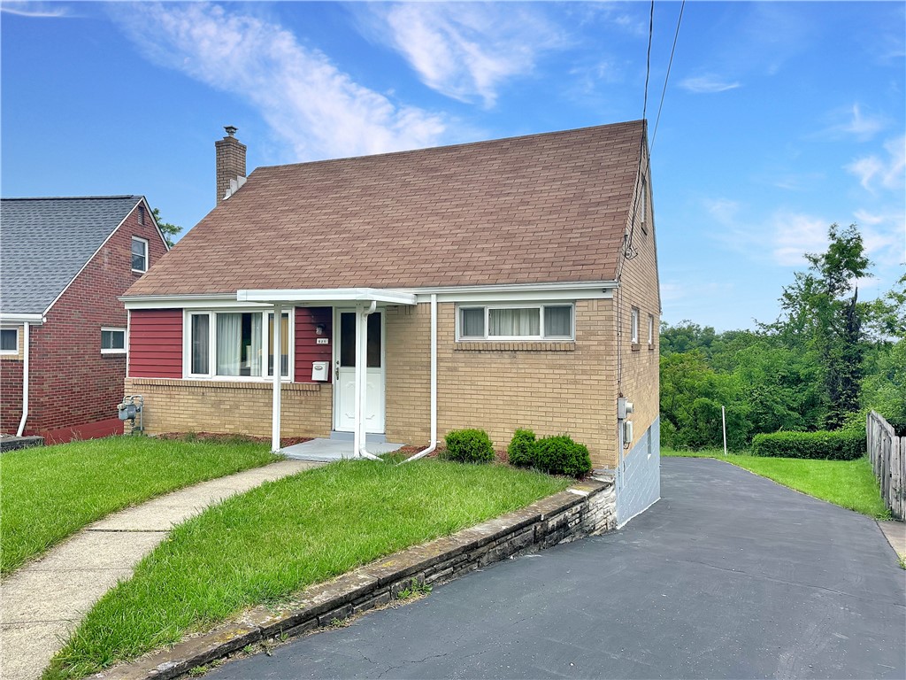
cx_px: 453
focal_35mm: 24
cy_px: 340
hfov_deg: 71.6
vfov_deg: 56.8
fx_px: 628
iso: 80
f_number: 1.78
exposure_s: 1/3247
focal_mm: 6.86
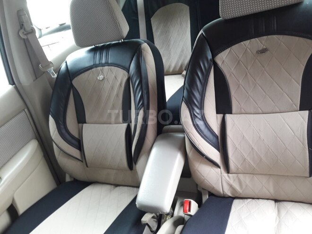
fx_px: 252
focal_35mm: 28
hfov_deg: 63.4
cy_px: 117
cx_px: 156
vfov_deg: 49.7
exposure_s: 1/33
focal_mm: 3.7
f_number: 1.9
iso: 100
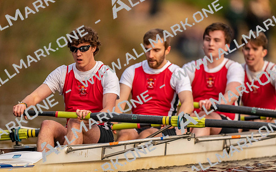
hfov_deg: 3.4
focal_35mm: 614
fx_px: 4618
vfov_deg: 2.1
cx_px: 138
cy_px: 89
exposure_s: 1/2500
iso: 3200
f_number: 4
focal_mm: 600
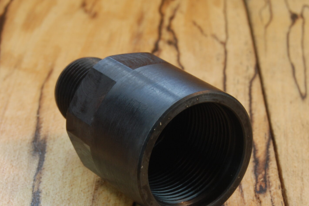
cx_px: 163
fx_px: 1286
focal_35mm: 150
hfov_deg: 13.7
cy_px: 162
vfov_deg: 9.1
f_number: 20
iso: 200
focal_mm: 55
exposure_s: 1/8
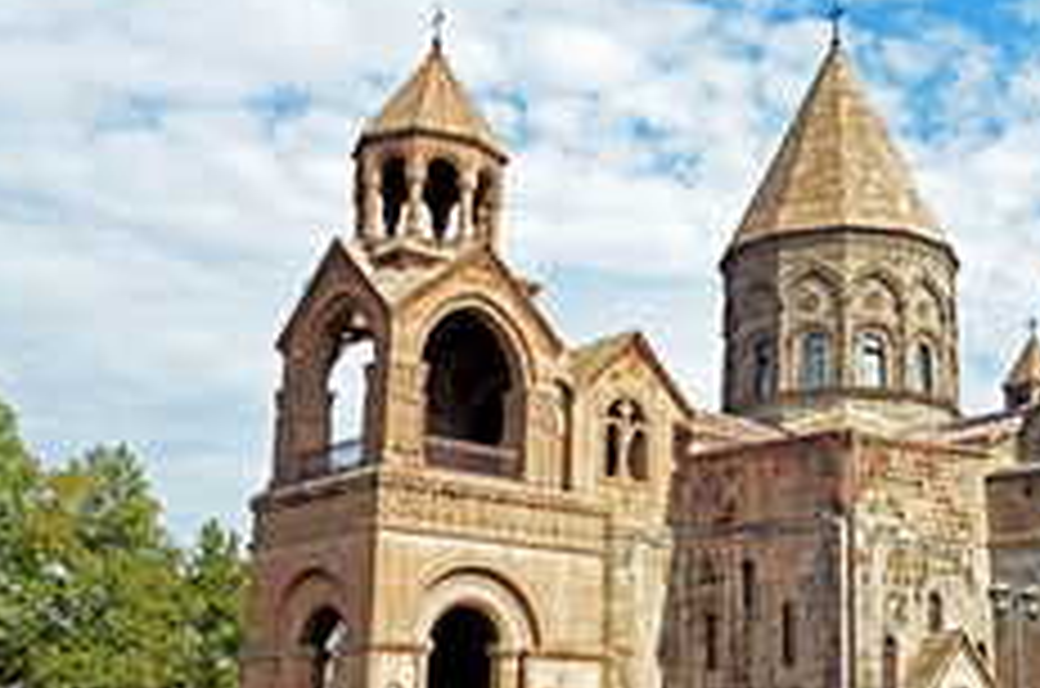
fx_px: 1499
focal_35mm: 52
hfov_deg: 36.8
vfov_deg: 25.8
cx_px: 851
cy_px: 427
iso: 100
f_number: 10
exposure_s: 1/80
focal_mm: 30
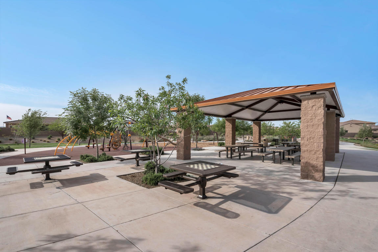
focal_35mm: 15
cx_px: 189
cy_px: 126
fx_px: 158
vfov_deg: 77.3
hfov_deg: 100.4
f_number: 13
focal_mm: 15
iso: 400
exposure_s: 1/640
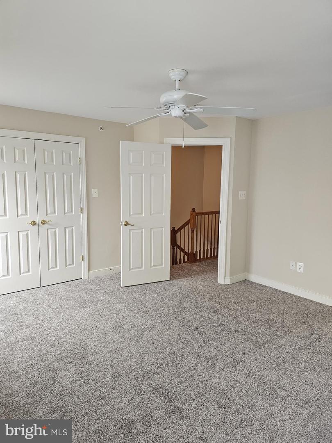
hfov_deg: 58.9
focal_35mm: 23
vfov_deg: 73.9
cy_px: 222
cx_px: 166
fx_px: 294
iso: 250
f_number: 1.7
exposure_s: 1/120
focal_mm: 6.3
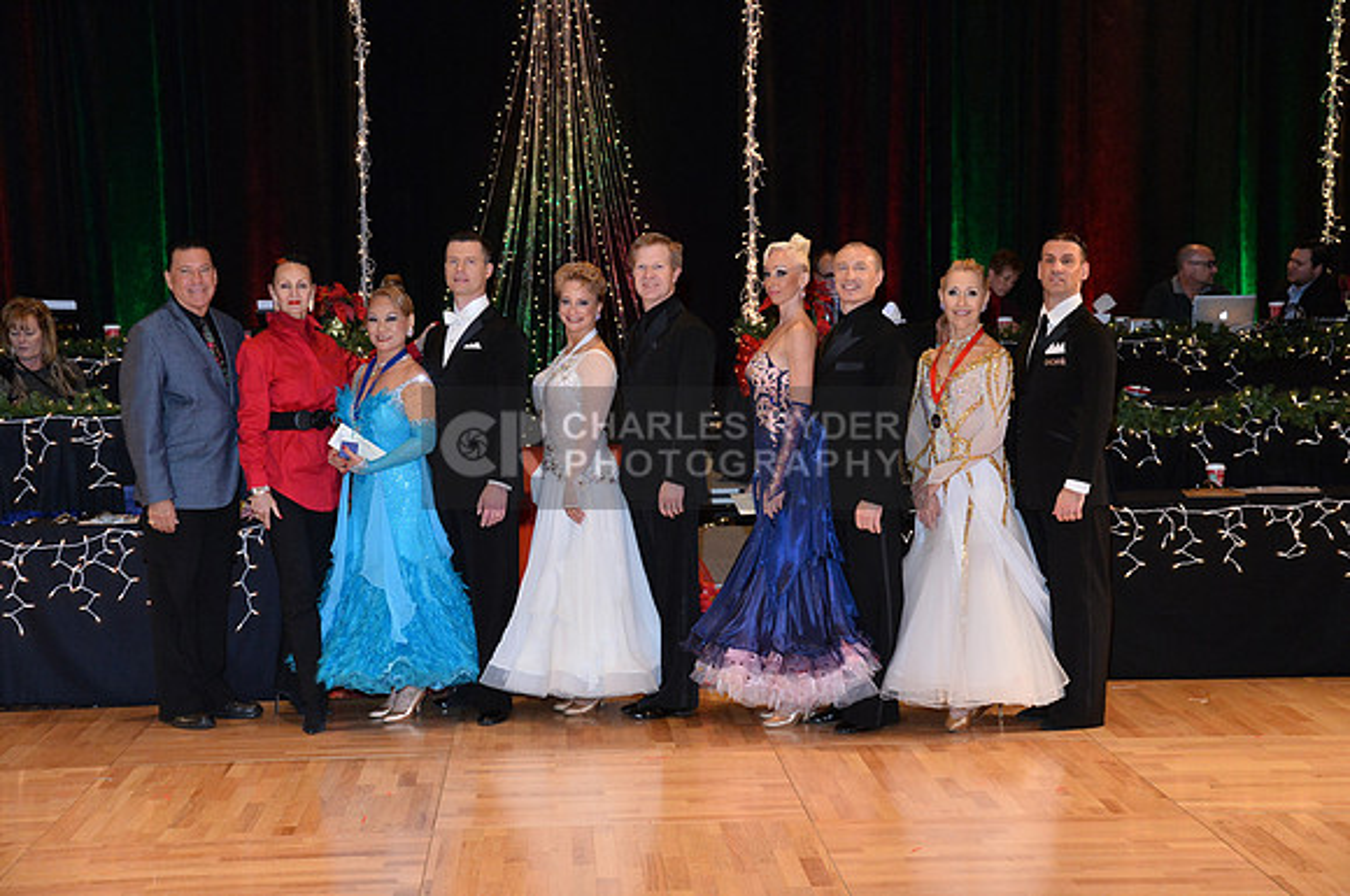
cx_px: 675
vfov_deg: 23.3
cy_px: 448
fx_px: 2172
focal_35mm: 58
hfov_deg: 34.5
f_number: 5.6
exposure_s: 1/200
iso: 2500
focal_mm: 58
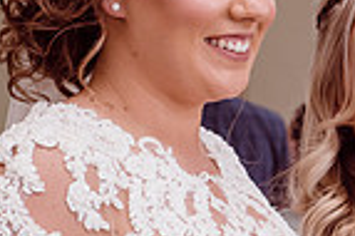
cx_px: 631
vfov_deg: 6.7
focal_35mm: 203
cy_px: 265
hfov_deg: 9.7
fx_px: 1999
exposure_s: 1/100
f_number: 5.6
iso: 400
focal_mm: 50
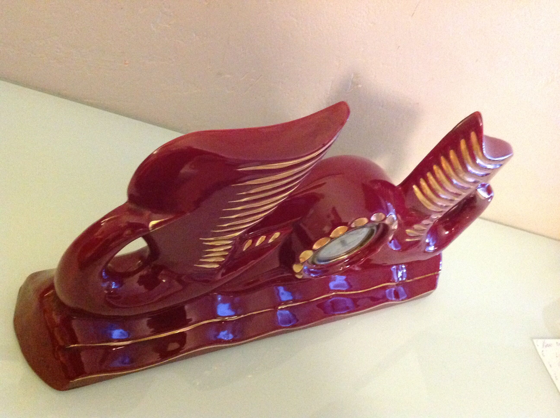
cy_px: 209
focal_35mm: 35
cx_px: 280
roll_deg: -37.2
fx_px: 565
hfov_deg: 52.7
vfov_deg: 40.6
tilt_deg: -40.6
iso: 800
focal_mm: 4.28
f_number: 2.4
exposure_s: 1/15
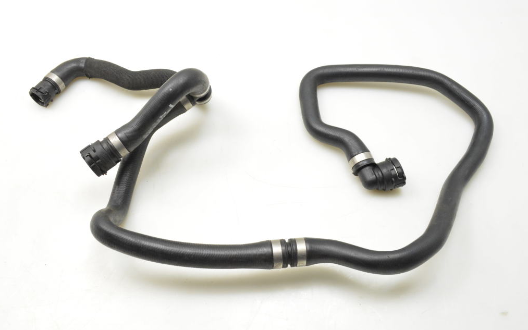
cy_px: 157
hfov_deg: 56.7
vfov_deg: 37.3
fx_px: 489
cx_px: 262
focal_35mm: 34
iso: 2500
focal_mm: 22
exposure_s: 1/200
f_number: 7.1
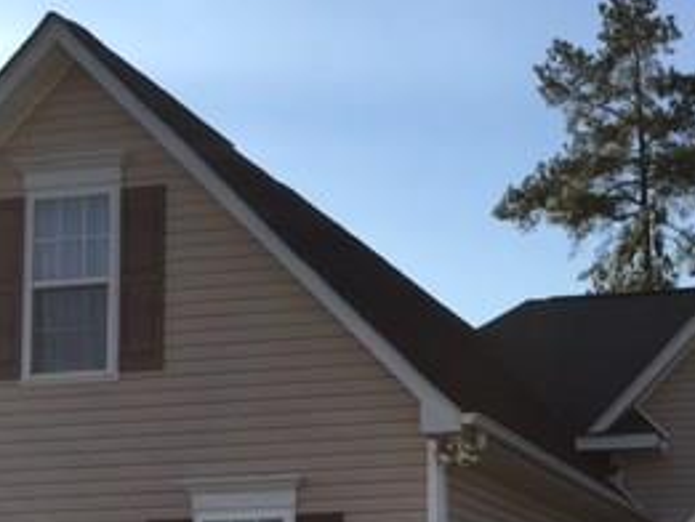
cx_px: 631
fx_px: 1426
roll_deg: +0.9
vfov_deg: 20.0
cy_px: 551
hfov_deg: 26.4
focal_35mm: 71
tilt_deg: +6.7
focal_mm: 4.15
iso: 25
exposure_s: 1/1202
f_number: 2.2
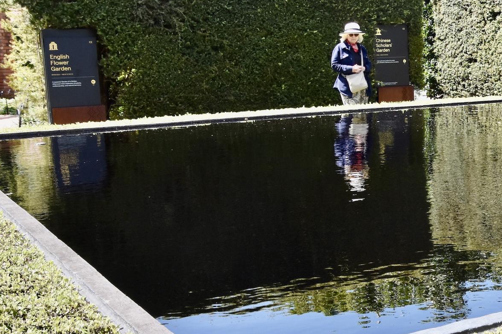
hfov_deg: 30.0
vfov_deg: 21.2
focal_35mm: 64
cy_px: 191
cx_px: 457
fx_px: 892
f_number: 8
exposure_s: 1/500
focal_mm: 21
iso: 560
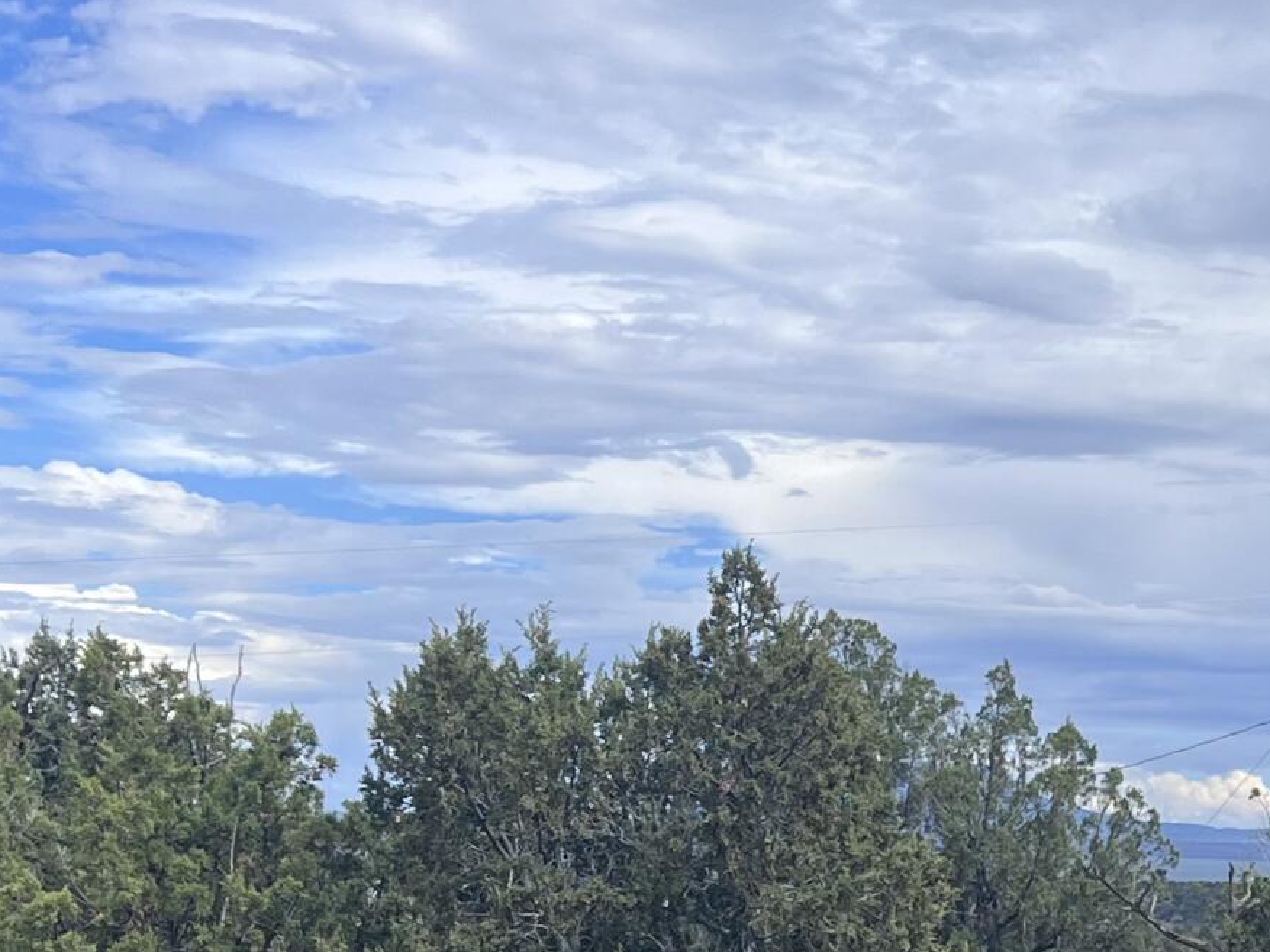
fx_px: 3265
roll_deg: -0.9
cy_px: 1159
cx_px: 1216
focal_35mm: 89
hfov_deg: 21.4
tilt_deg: -4.6
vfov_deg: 15.9
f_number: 1.5
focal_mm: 5.7
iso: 50
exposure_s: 1/3257
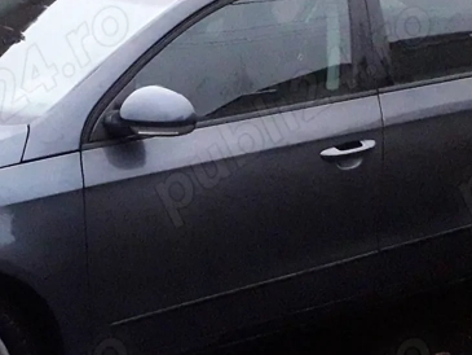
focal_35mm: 74
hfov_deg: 26.1
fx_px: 1009
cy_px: 132
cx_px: 140
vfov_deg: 19.9
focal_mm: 3.6
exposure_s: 1/2141
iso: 800
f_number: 1.9
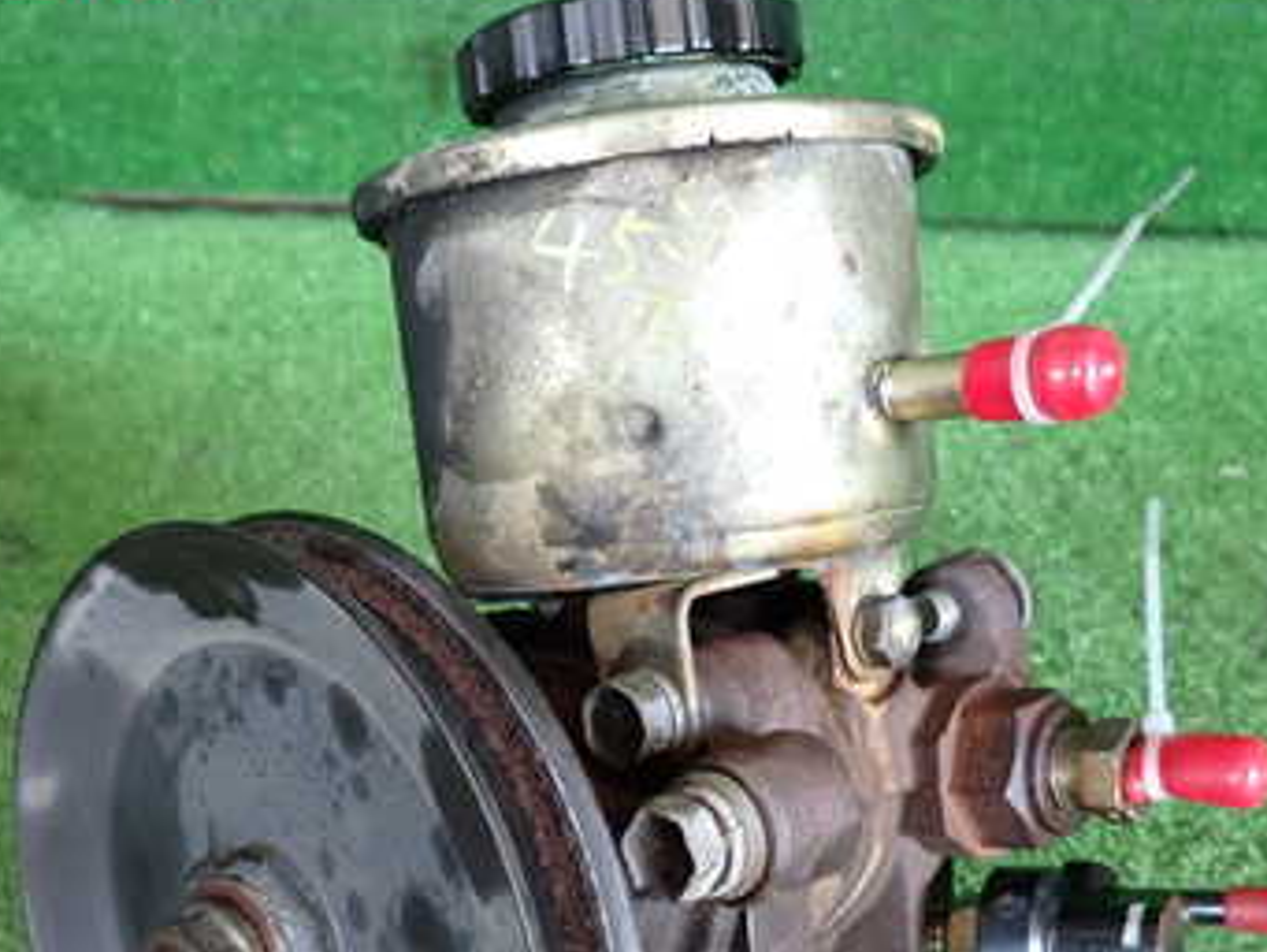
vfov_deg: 32.1
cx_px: 639
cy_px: 751
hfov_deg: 42.9
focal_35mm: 44
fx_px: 1611
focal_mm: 4.5
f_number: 2
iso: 200
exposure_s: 1/60
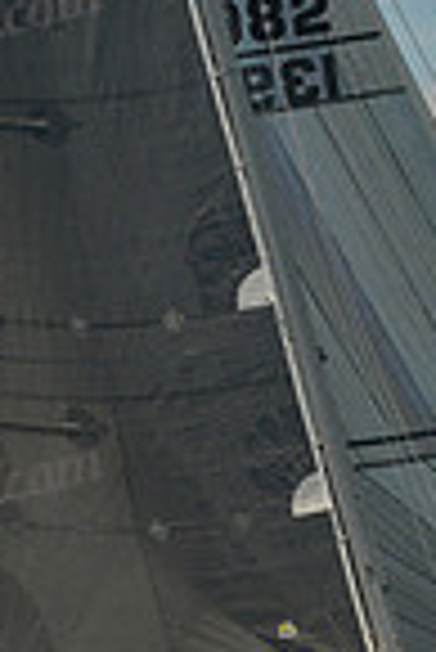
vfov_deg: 6.0
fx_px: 6216
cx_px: 335
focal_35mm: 343
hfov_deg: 4.0
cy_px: 234
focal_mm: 86
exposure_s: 1/800
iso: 400
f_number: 9
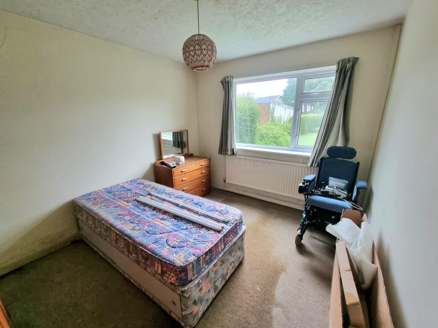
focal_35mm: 13
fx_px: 164
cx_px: 219
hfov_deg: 106.2
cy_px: 164
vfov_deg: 89.9
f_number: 2.2
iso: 125
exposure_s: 1/60.2
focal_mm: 2.2
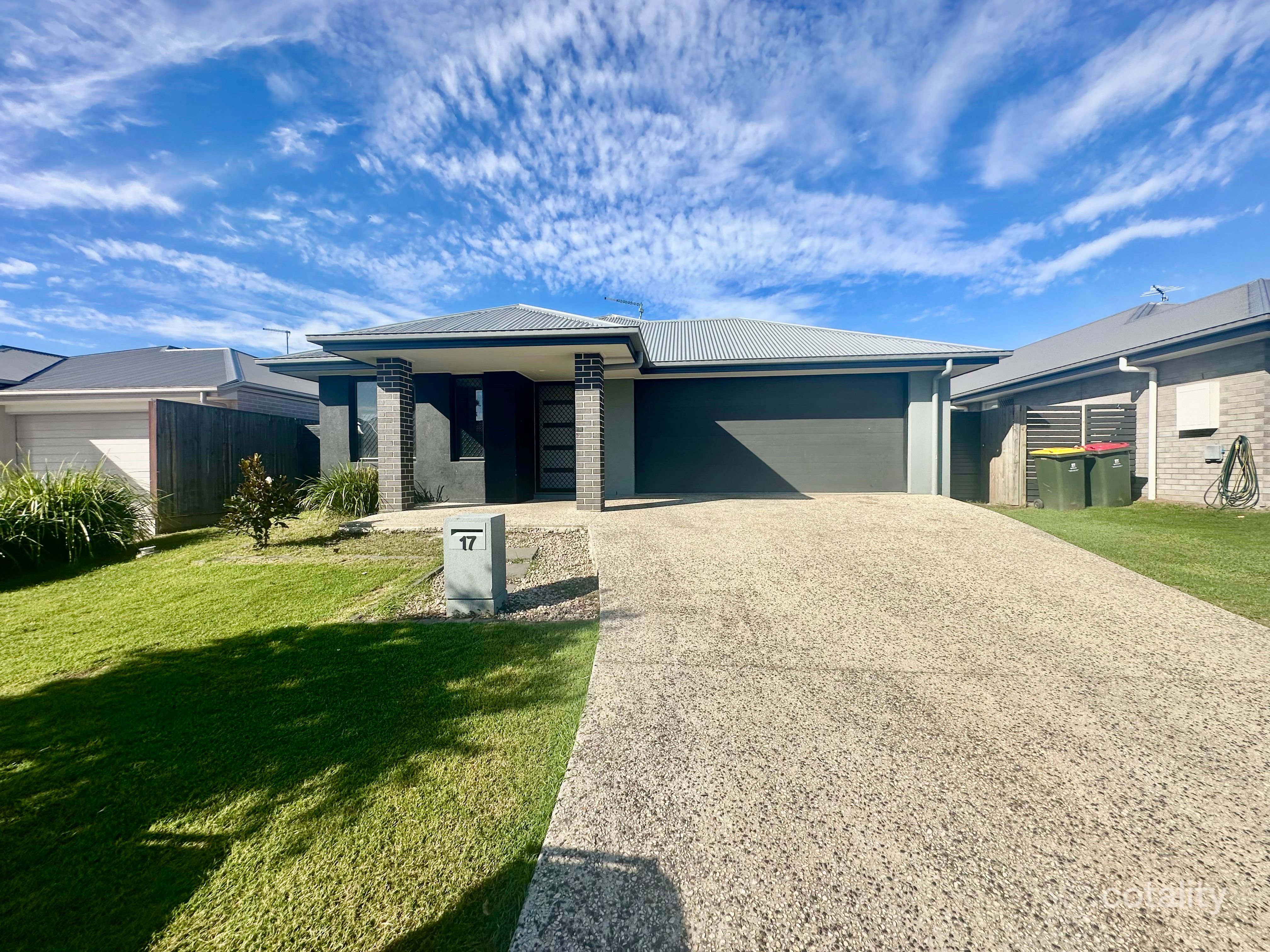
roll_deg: +0.2
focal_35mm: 14
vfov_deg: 85.7
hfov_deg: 102.1
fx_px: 514
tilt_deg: -1.3
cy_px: 476
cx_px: 635
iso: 50
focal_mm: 2.22
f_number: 2.2
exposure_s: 1/1742
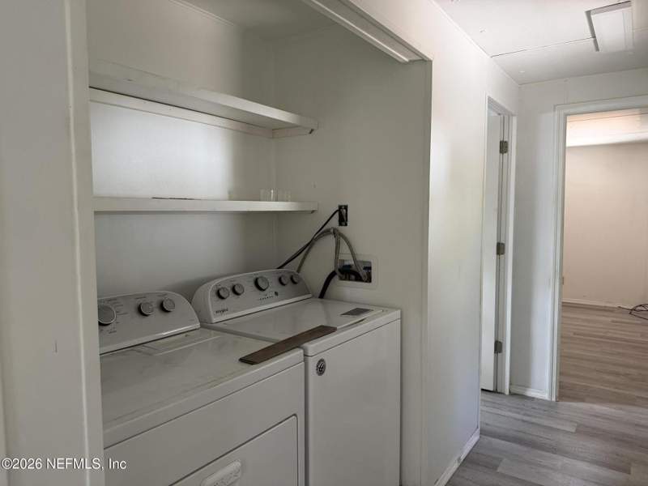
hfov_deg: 71.6
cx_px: 324
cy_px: 243
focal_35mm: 24
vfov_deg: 56.8
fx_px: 449
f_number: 1.78
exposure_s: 1/60
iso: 320
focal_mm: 6.76
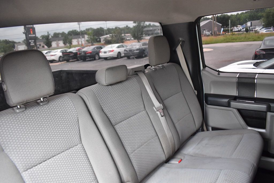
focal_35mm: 27
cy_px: 92
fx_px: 205
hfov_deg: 67.4
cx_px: 137
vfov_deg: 47.9
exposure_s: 1/125
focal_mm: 18
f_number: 4
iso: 1100
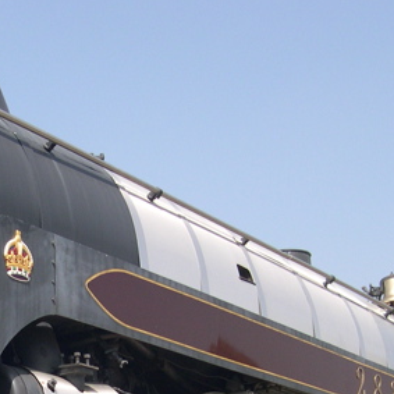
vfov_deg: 17.9
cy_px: 379
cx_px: -17
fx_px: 1223
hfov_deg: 17.8
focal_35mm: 95
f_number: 7.6
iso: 100
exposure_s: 1/144
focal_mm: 8
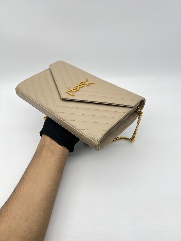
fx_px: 181
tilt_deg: -44.1
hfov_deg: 53.1
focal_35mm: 26
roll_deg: +4.6
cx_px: 90
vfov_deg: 67.3
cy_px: 120
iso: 32
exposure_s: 1/124
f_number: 1.5
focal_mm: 5.7
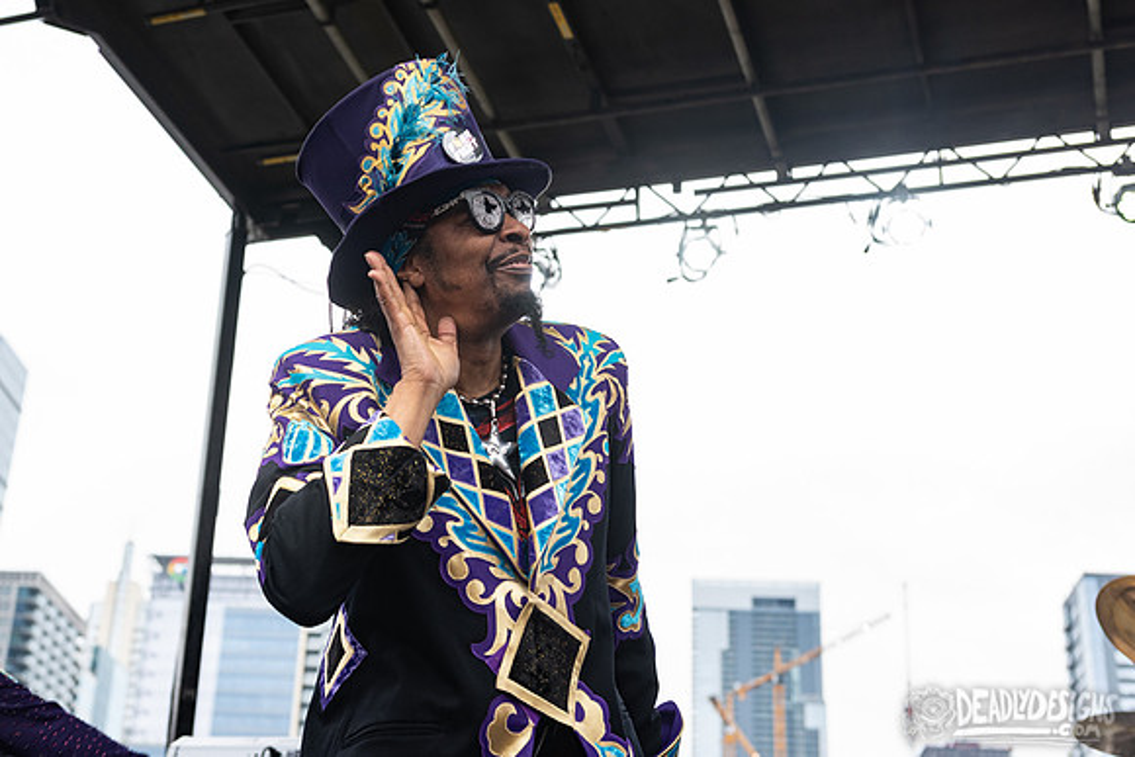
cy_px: 321
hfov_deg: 34.9
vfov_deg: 23.8
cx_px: 426
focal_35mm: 57
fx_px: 1798
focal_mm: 44
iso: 400
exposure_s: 1/200
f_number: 4
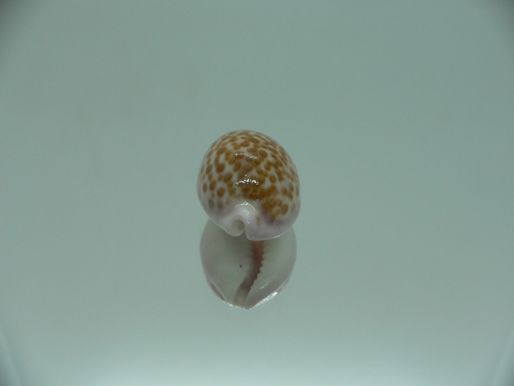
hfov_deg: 52.6
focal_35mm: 35
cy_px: 193
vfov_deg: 40.7
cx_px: 257
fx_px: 520
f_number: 2.8
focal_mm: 4.6
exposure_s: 1/60
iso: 80
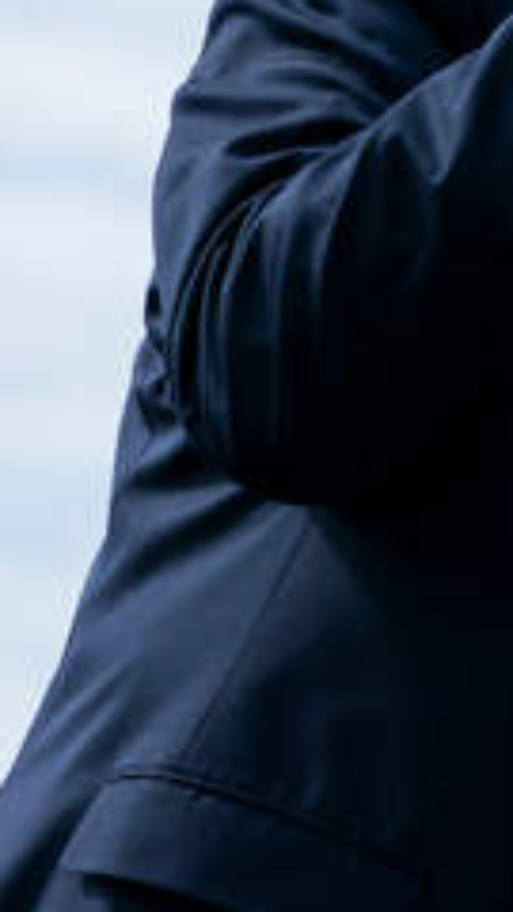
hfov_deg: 2.3
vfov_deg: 4.1
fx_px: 12672
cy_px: 688
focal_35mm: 524
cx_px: 296
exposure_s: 1/4000
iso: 400
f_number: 4.5
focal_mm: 100
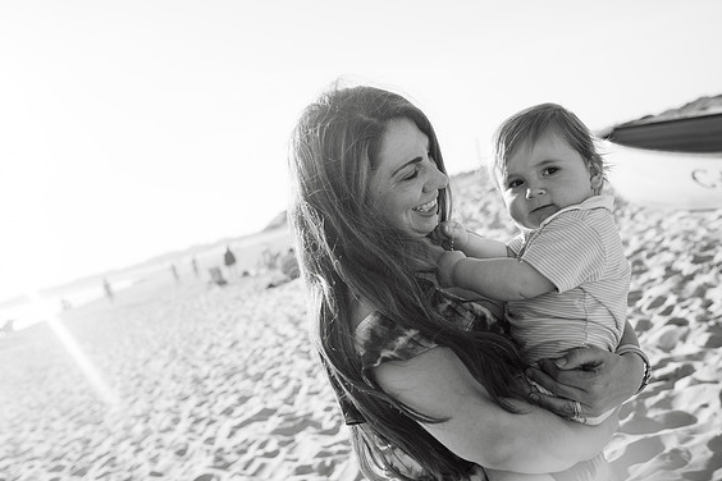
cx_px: 357
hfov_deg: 53.1
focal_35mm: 36
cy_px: 236
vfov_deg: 36.9
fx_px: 722
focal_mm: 35
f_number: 4
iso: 160
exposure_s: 1/800
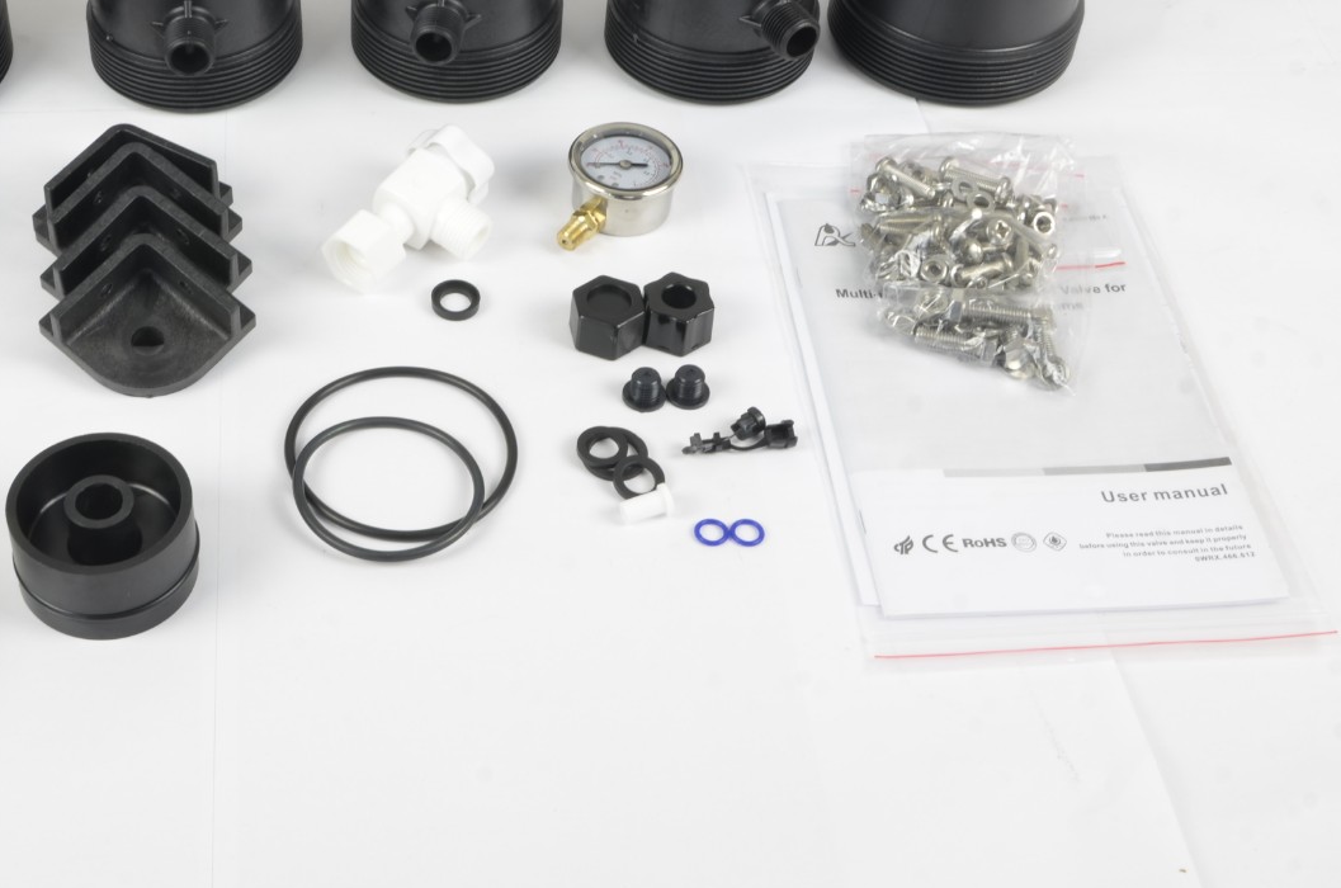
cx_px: 438
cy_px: 306
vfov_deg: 23.7
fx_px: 2110
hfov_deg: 34.9
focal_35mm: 57
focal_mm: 25
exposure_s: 1
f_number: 16
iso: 100
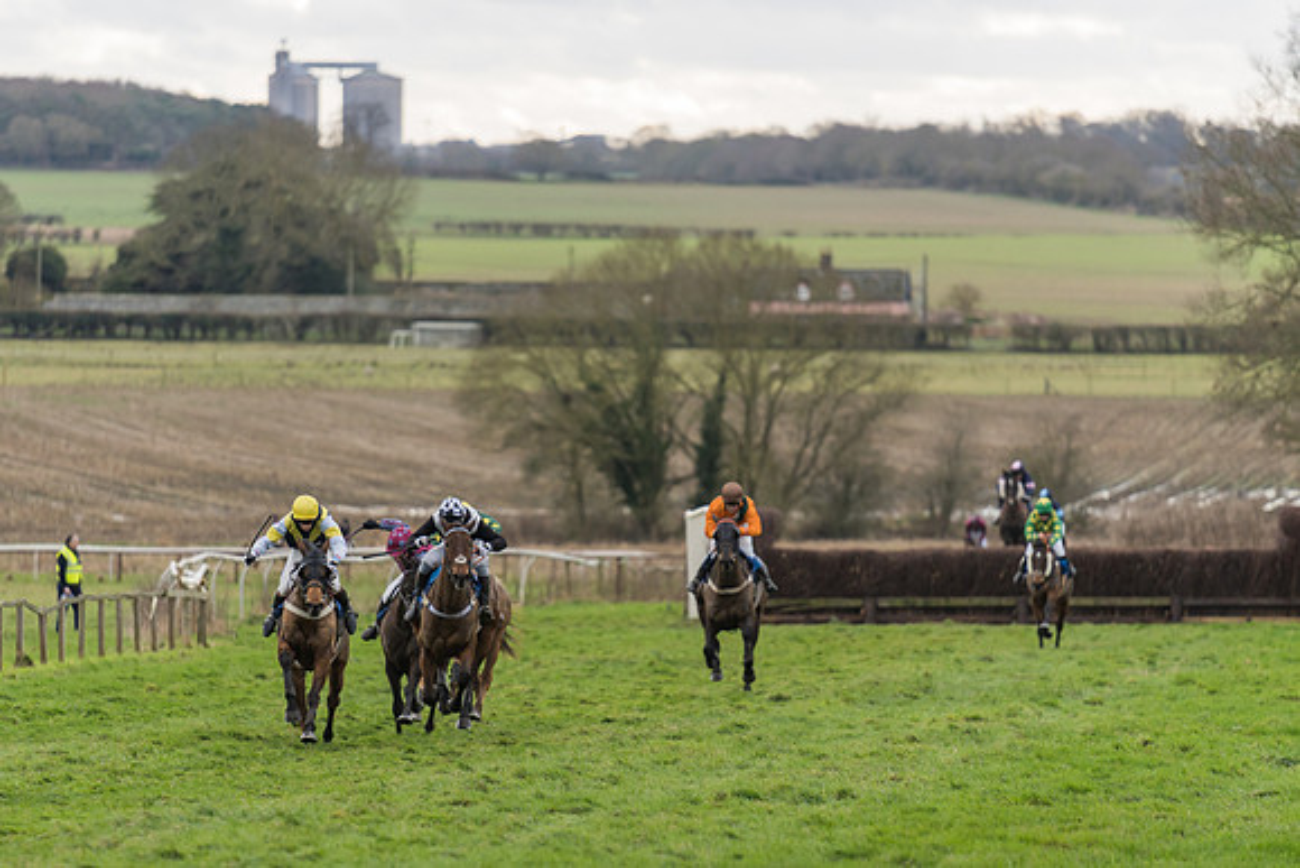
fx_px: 10385
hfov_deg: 7.2
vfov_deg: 4.8
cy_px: 479
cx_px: 522
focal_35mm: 288
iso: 400
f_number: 2.8
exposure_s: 1/1000
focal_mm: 200
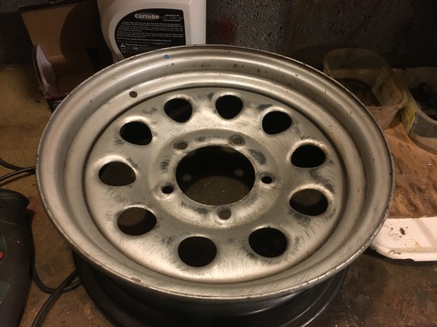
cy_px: 164
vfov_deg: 48.2
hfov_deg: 61.7
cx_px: 218
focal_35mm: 29
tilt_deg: -46.5
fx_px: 366
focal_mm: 4.15
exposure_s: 1/17
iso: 400
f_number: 2.2
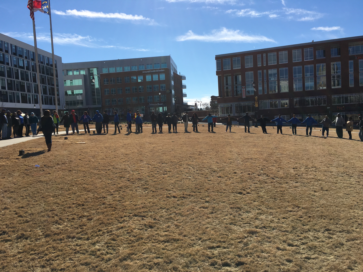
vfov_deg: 48.2
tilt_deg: -3.3
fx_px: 304
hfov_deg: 61.7
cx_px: 182
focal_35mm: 29
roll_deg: +2.5
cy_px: 136
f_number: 2.2
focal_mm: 4.15
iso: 25
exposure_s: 1/2564
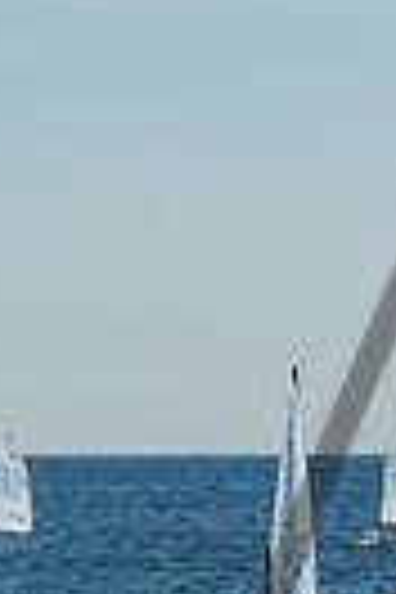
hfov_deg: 1.7
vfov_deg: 2.5
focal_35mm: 814
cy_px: 532
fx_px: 13430
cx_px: 1194
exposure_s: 1/250
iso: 100
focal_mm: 150
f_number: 6.3
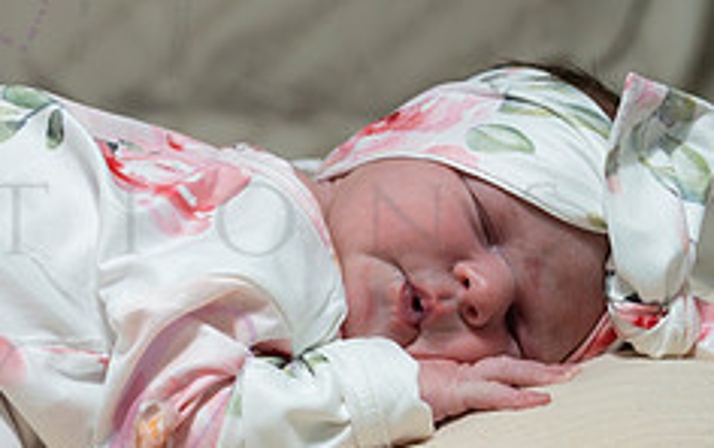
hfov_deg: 15.4
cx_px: -12
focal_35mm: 133
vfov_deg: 9.9
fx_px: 2590
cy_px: 353
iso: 3200
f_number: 4
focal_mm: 51
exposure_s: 1/320
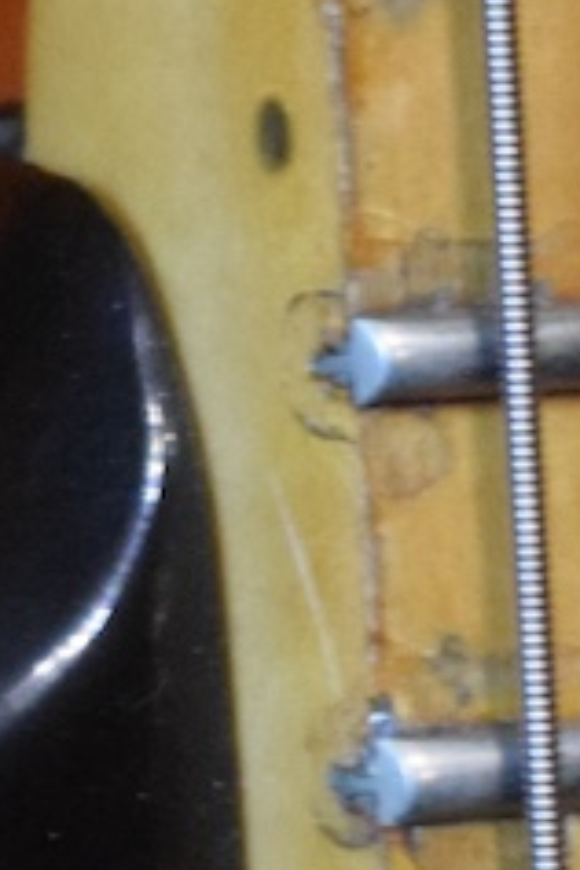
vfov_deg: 3.9
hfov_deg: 2.6
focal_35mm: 522
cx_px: 848
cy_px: 180
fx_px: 12618
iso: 3200
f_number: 5.6
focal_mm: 55
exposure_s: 1/50
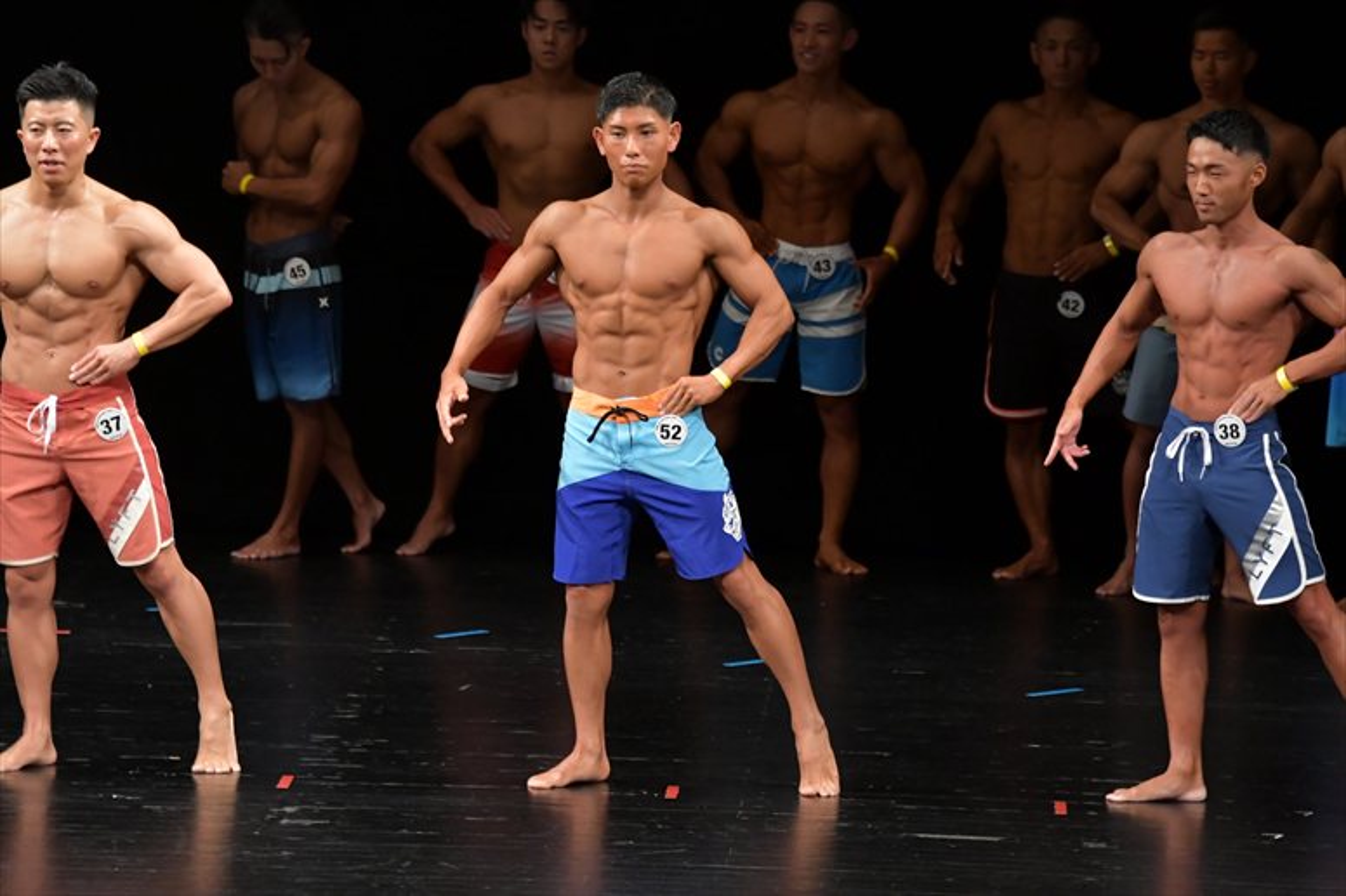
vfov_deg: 5.1
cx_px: 673
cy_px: 448
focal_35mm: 270
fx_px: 10090
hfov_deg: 7.6
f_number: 5.6
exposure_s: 1/400
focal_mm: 180
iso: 3200
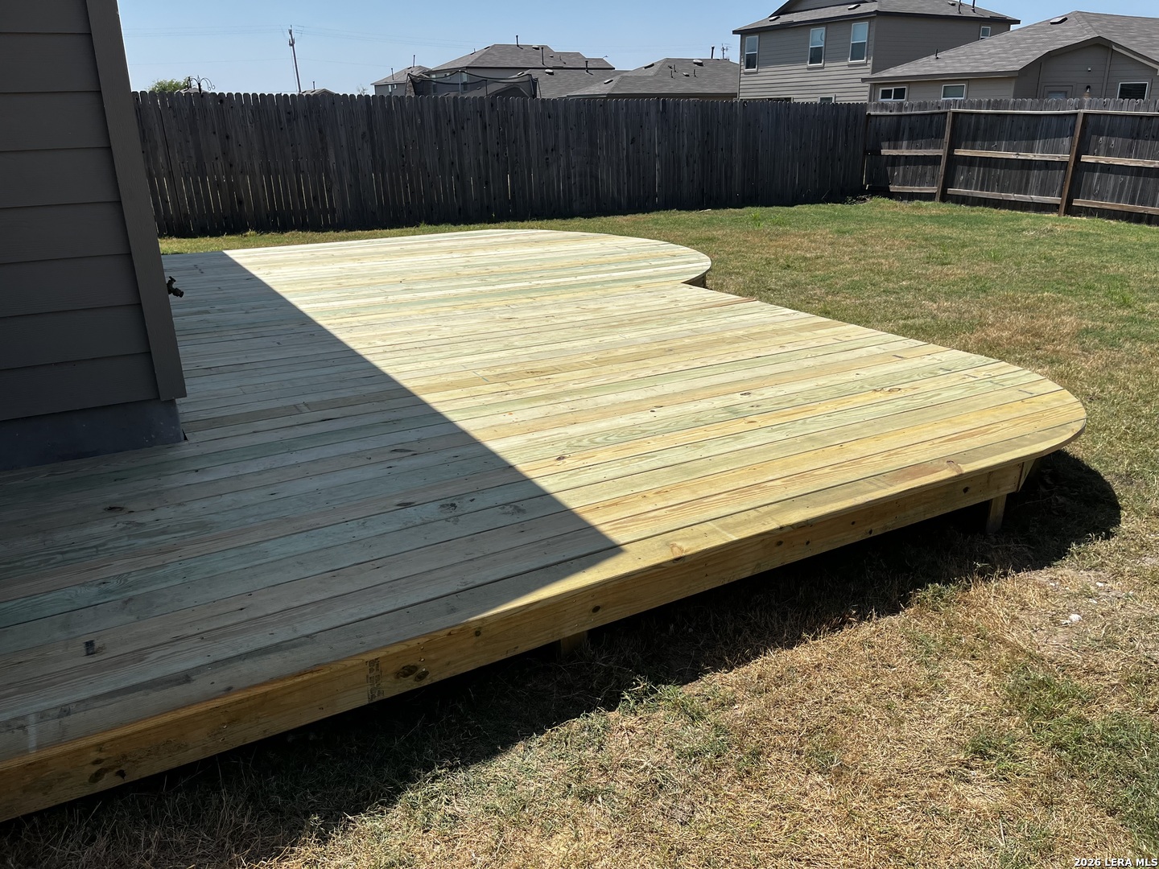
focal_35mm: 26
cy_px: 434
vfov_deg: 53.1
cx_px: 580
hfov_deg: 67.3
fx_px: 871
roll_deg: +0.4
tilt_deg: -20.6
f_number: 1.6
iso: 50
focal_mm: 5.1
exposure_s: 1/4484
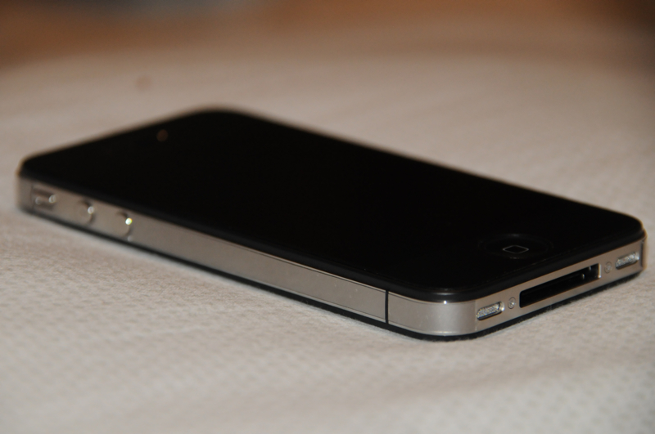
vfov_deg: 4.6
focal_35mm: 300
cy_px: 217
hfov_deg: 6.9
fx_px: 5451
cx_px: 328
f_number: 6.3
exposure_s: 1/250
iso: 1000
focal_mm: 200
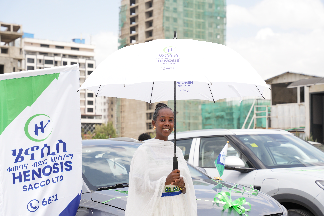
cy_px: 108
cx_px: 162
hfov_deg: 28.8
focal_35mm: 70
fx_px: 630
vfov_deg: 19.5
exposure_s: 1/250
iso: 100
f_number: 5.6
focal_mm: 70
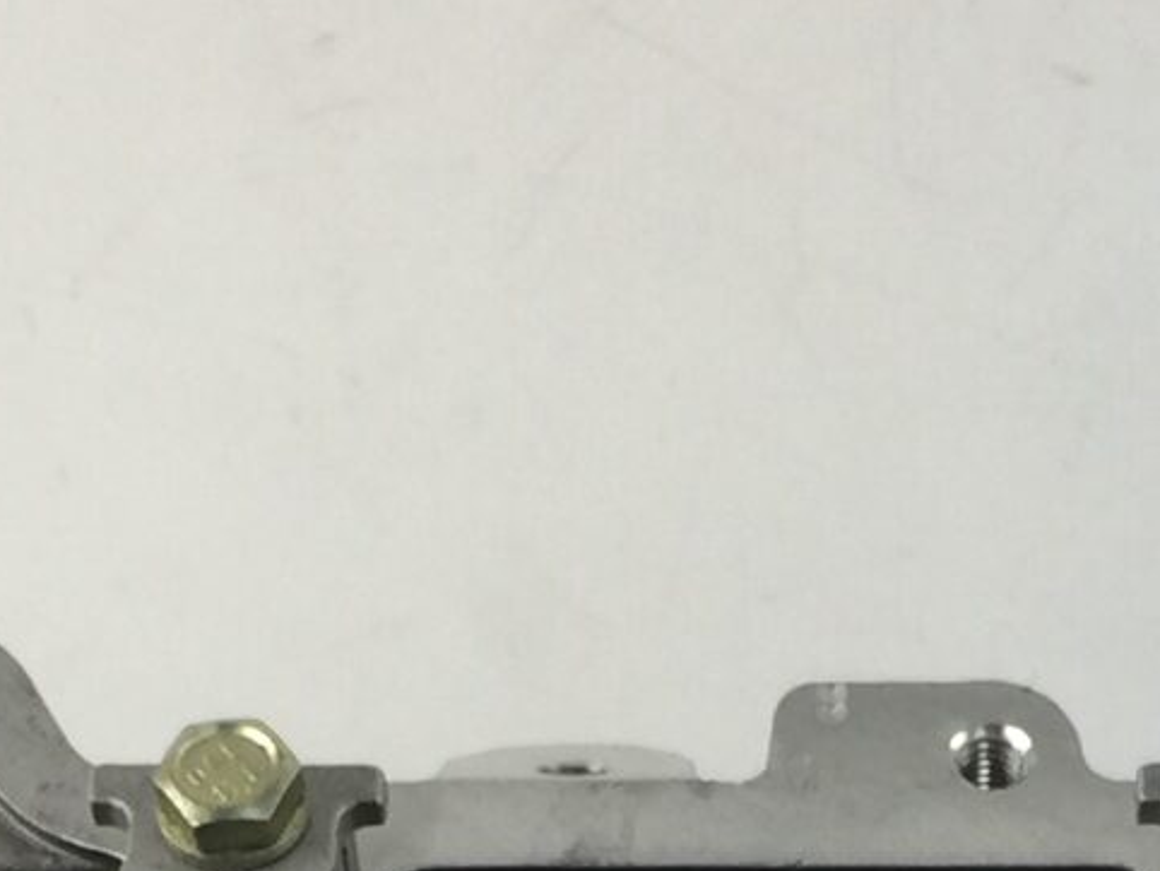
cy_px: 1752
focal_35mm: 154
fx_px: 5163
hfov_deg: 12.7
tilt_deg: -60.1
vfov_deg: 9.1
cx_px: 970
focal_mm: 4.15
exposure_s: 1/33
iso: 32
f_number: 2.2
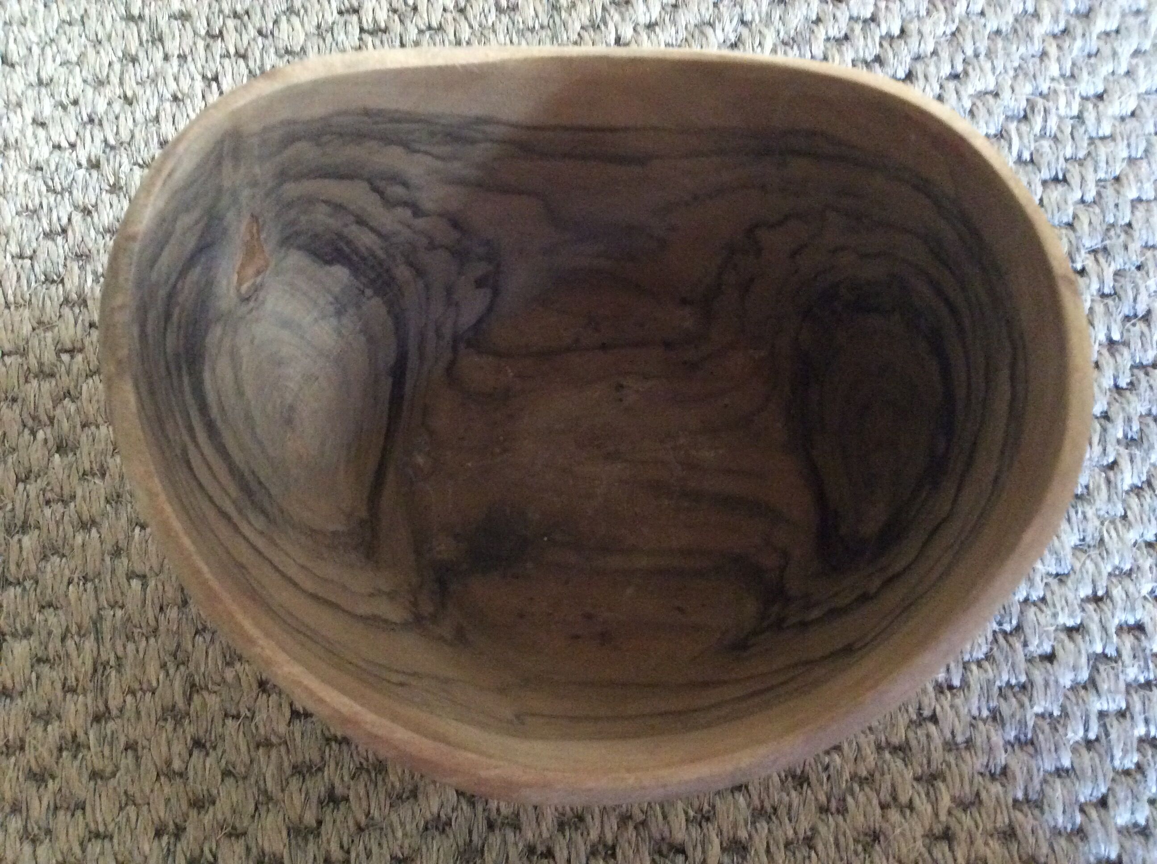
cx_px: 578
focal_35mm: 32
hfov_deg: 56.9
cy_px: 432
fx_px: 1068
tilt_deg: -75.6
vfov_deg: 44.1
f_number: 2.4
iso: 400
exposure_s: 1/17
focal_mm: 3.3
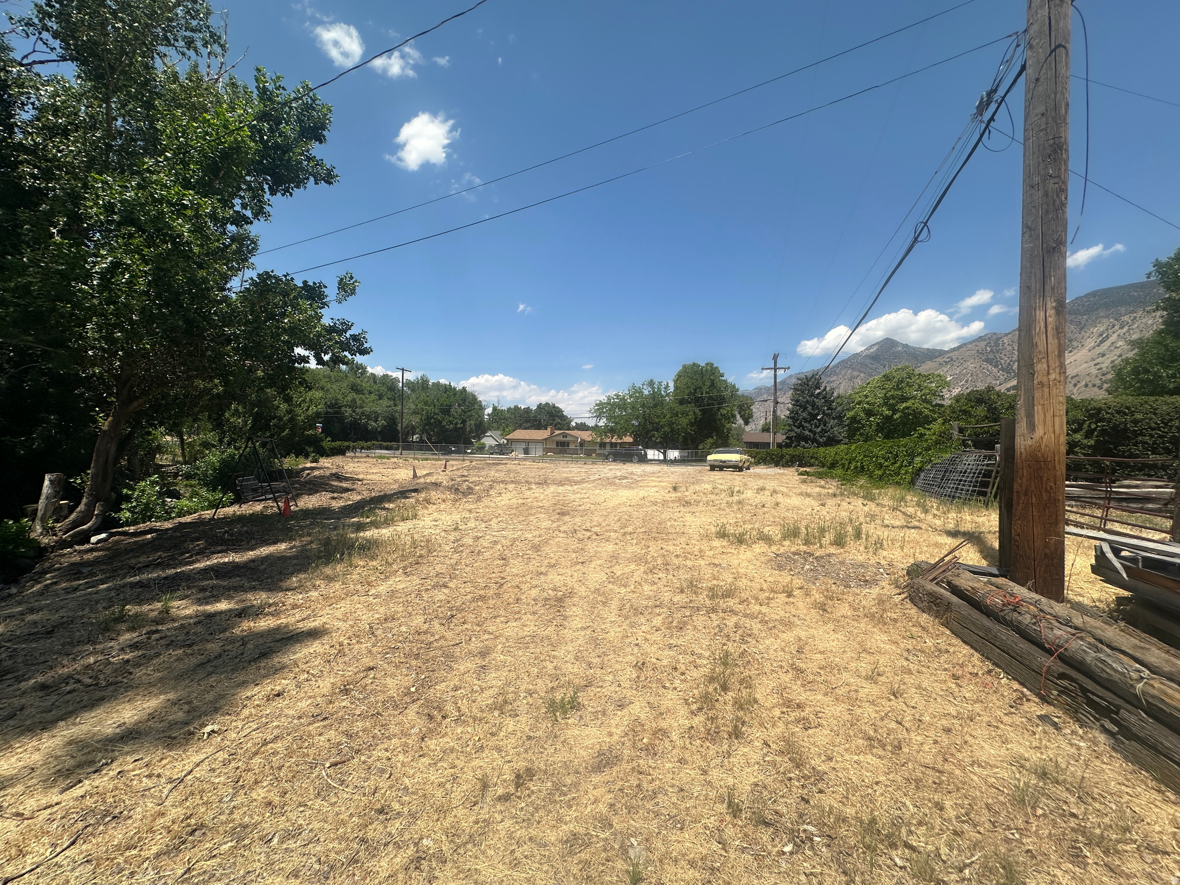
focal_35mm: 14
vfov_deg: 85.7
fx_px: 477
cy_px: 442
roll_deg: -1.6
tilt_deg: +1.1
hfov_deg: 102.1
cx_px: 590
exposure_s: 1/2959
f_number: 2.2
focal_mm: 2.22
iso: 50
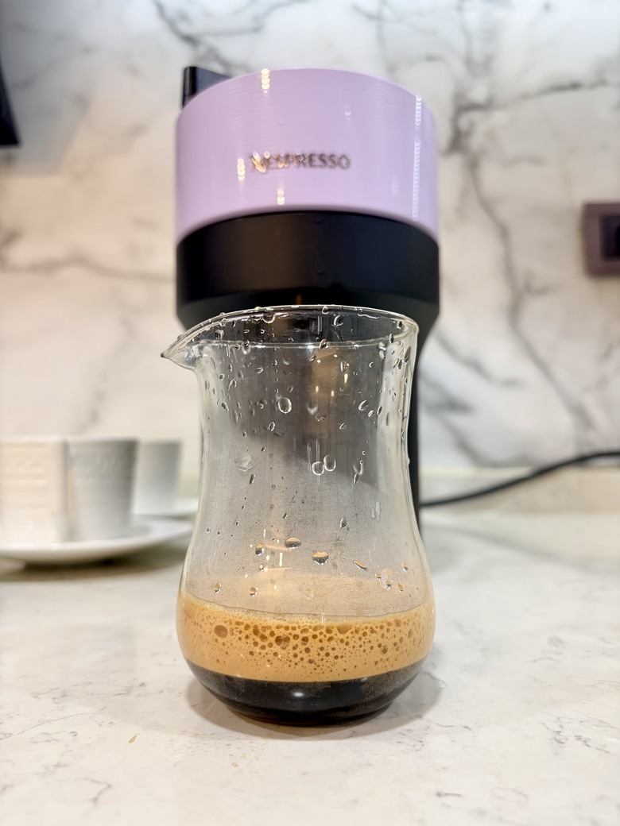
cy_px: 413
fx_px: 621
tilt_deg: +2.9
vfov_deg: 67.3
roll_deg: +0.5
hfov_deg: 53.1
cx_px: 310
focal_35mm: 26
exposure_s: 1/79
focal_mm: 5.96
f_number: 1.6
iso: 125
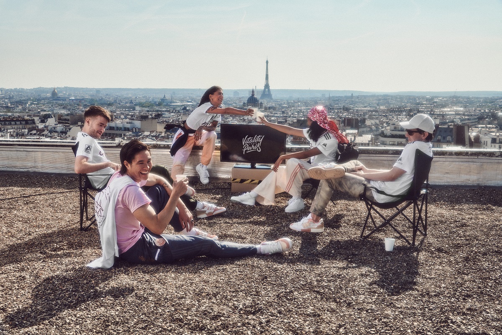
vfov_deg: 31.9
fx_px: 586
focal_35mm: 42
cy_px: 168
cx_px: 251
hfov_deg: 46.4
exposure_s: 1/500
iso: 200
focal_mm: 42
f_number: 13
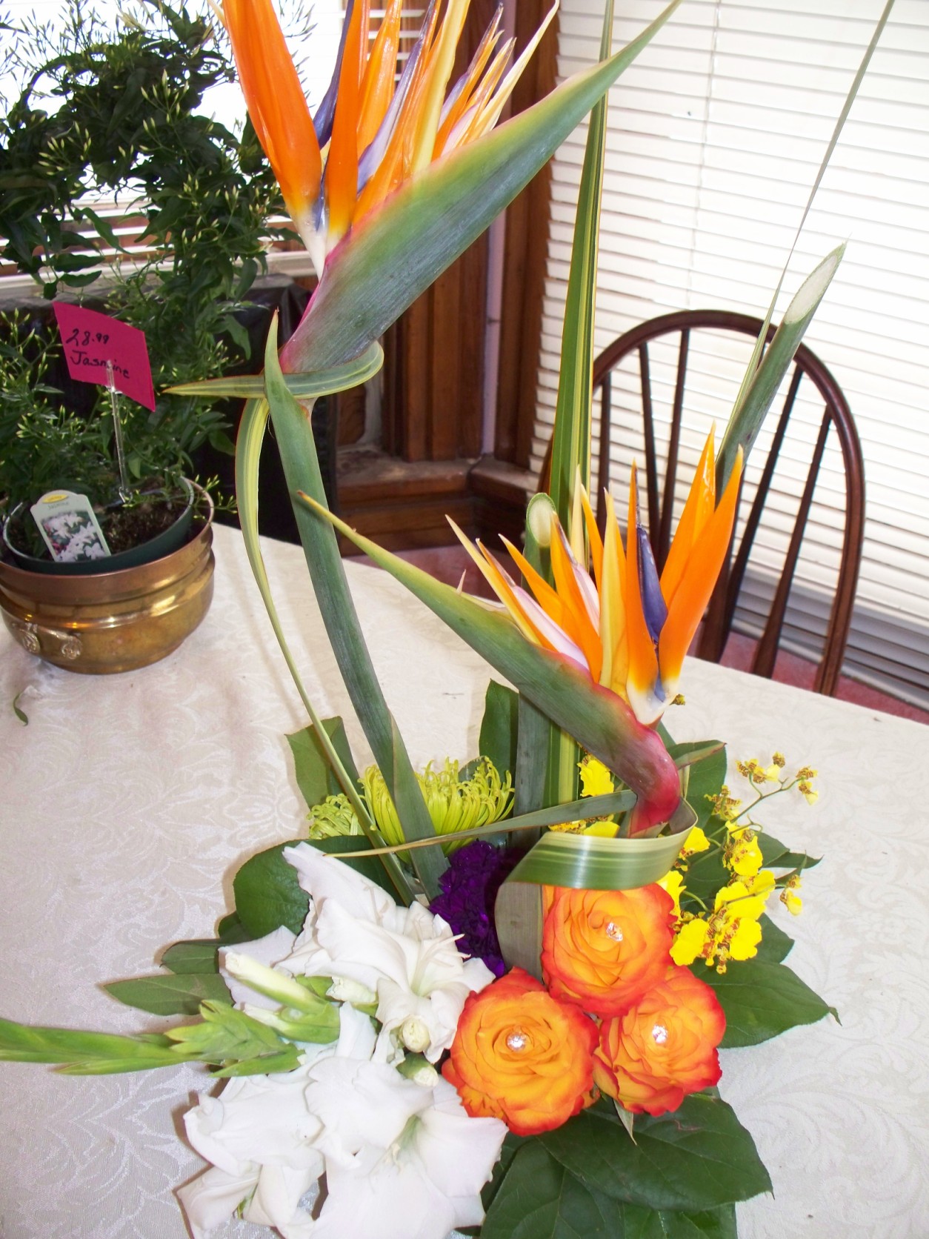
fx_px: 1252
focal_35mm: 35
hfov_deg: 40.7
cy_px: 620
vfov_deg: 52.6
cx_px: 464
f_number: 2.8
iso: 200
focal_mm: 7.54
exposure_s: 1/30
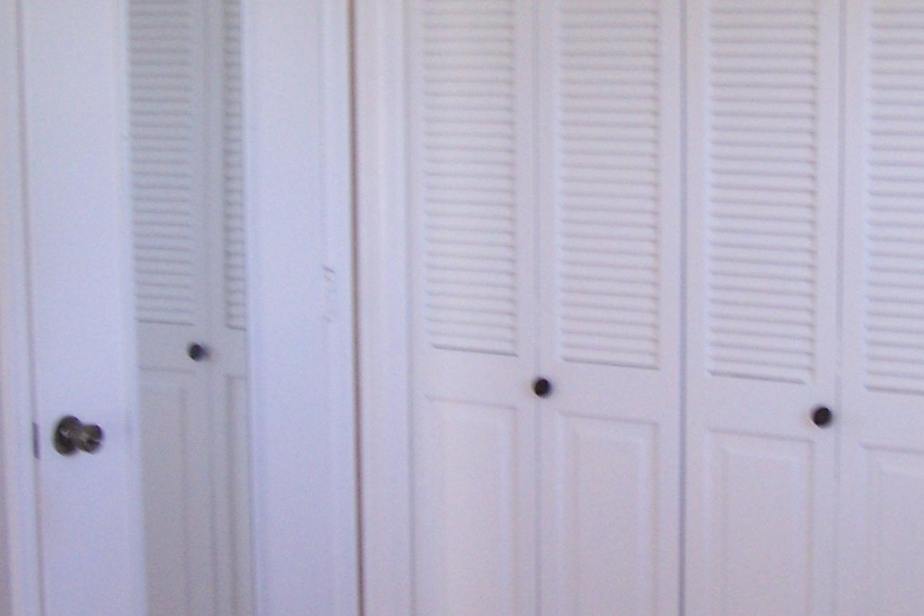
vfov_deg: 17.7
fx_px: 1976
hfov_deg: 26.1
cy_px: 282
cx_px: 645
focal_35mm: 77
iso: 140
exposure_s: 1/25
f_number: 2.8
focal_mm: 6.3
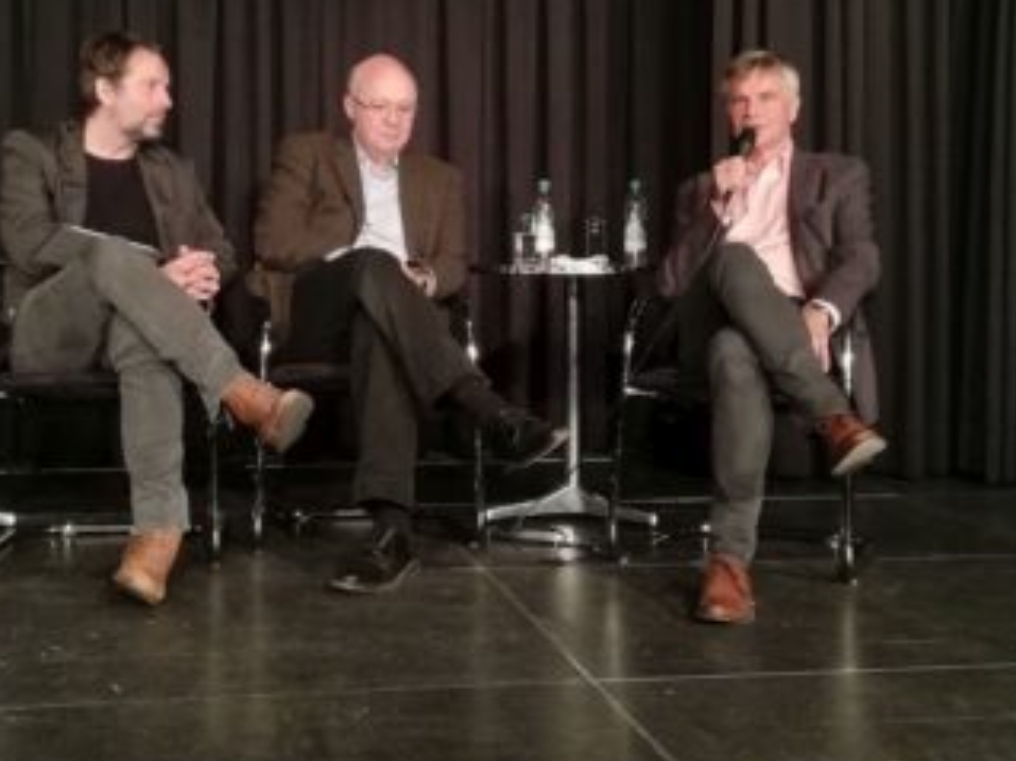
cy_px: 315
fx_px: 1584
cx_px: 449
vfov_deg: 27.0
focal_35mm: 54
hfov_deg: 35.5
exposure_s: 1/17.1
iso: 640
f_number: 2.2
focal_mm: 3.81
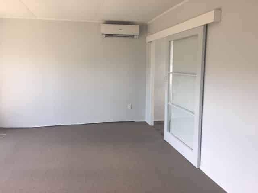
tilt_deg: -8.5
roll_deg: +0.6
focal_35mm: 29
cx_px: 129
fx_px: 216
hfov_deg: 61.7
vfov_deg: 48.2
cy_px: 96
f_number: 2.2
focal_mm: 4.15
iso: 40
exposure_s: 1/100
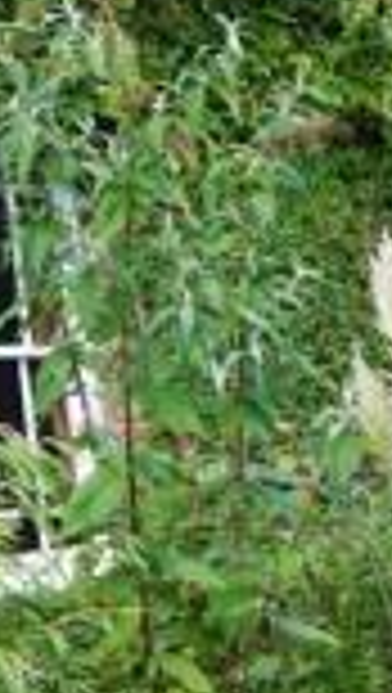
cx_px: 1162
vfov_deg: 19.6
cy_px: 628
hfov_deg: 9.2
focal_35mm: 107
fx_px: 1971
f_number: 6.3
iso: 100
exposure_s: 1/60
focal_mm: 16
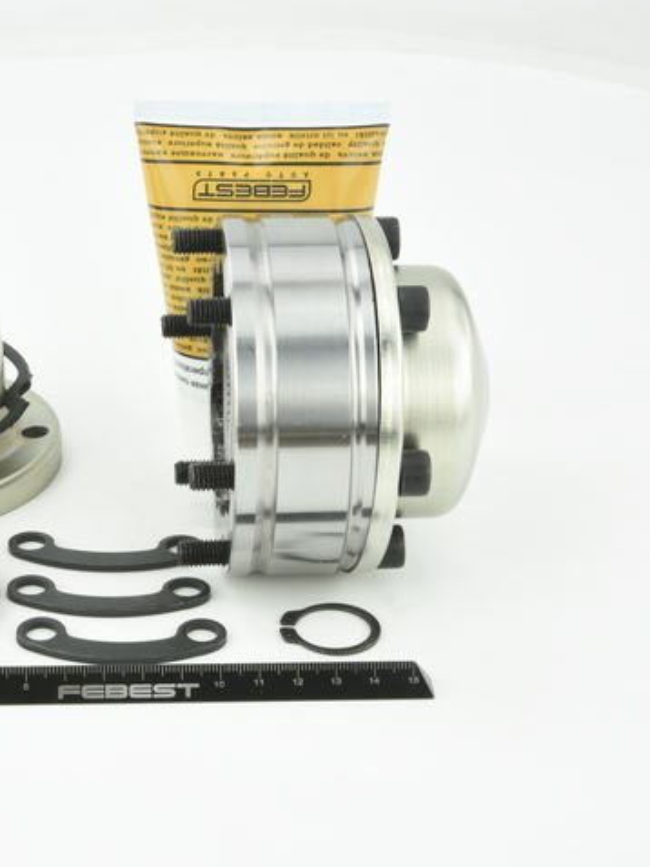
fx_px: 2177
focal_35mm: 87
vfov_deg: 22.5
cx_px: 131
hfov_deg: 16.9
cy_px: 433
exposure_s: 1/2.5
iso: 64
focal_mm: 60
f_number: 29
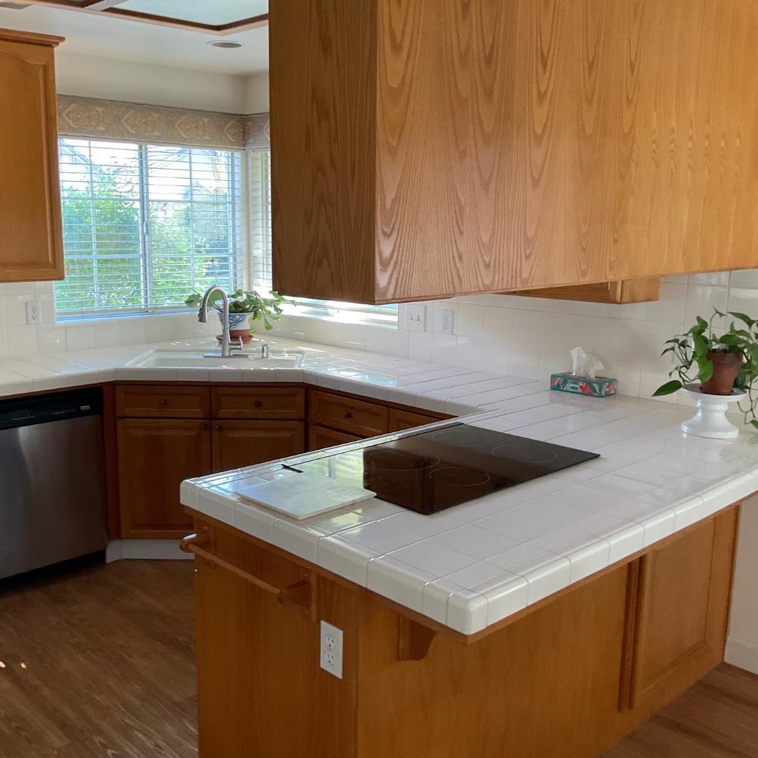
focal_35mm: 35
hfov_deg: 47.1
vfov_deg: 47.2
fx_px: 867
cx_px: 338
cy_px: 380
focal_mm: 3
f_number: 1.8
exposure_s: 1/60
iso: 80
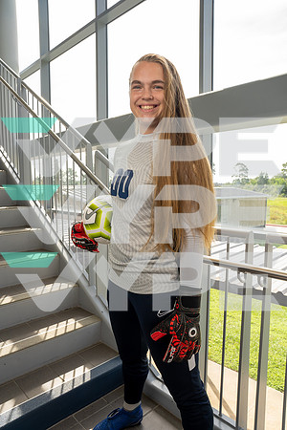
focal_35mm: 25
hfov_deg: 51.3
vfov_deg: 71.5
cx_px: 144
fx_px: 299
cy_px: 215
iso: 800
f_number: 7.1
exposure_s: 1/250
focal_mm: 25
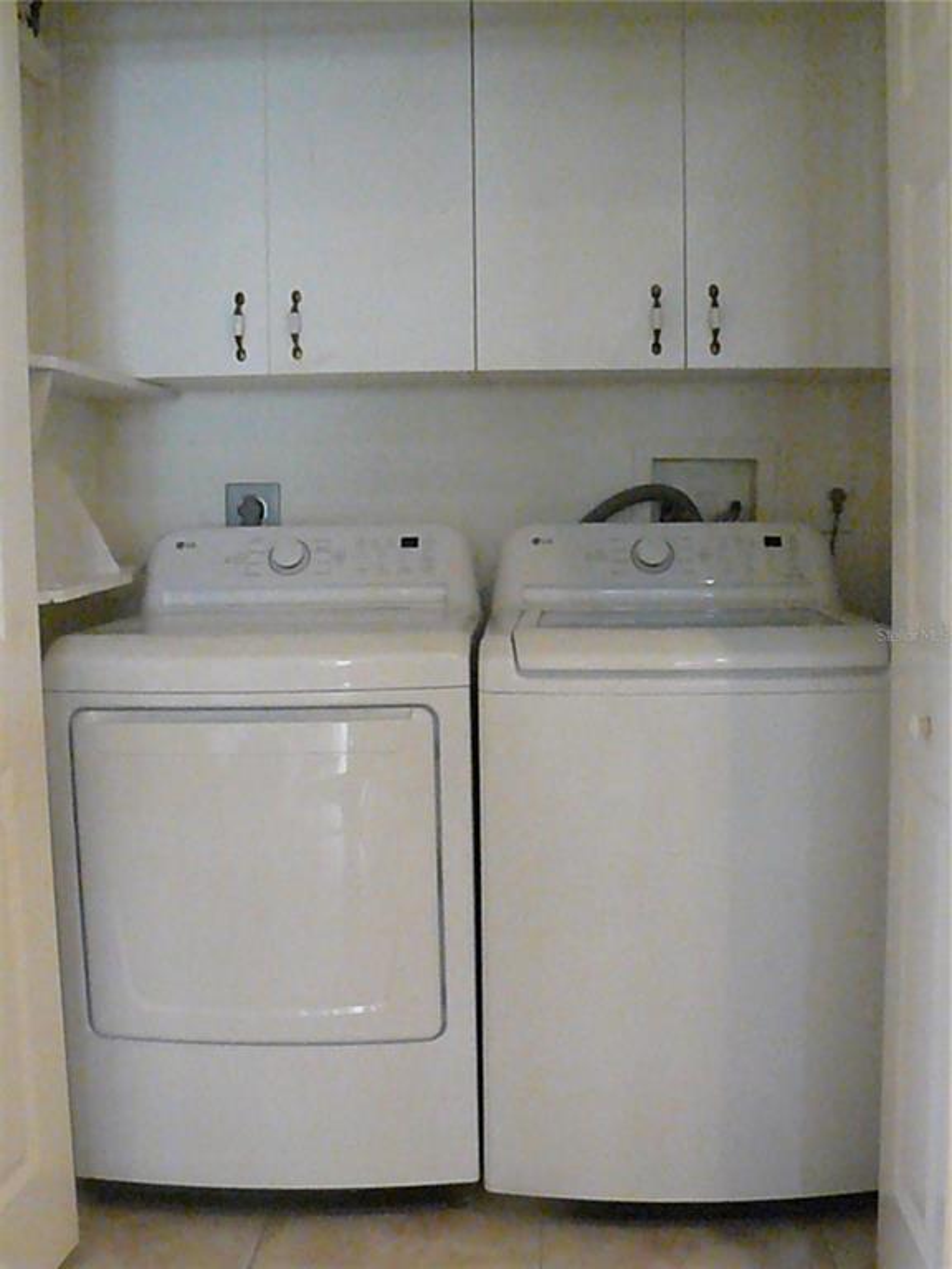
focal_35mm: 36
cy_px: 634
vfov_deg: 51.4
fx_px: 1320
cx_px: 476
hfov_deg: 39.7
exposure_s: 1/100
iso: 3200
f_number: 4
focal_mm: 6
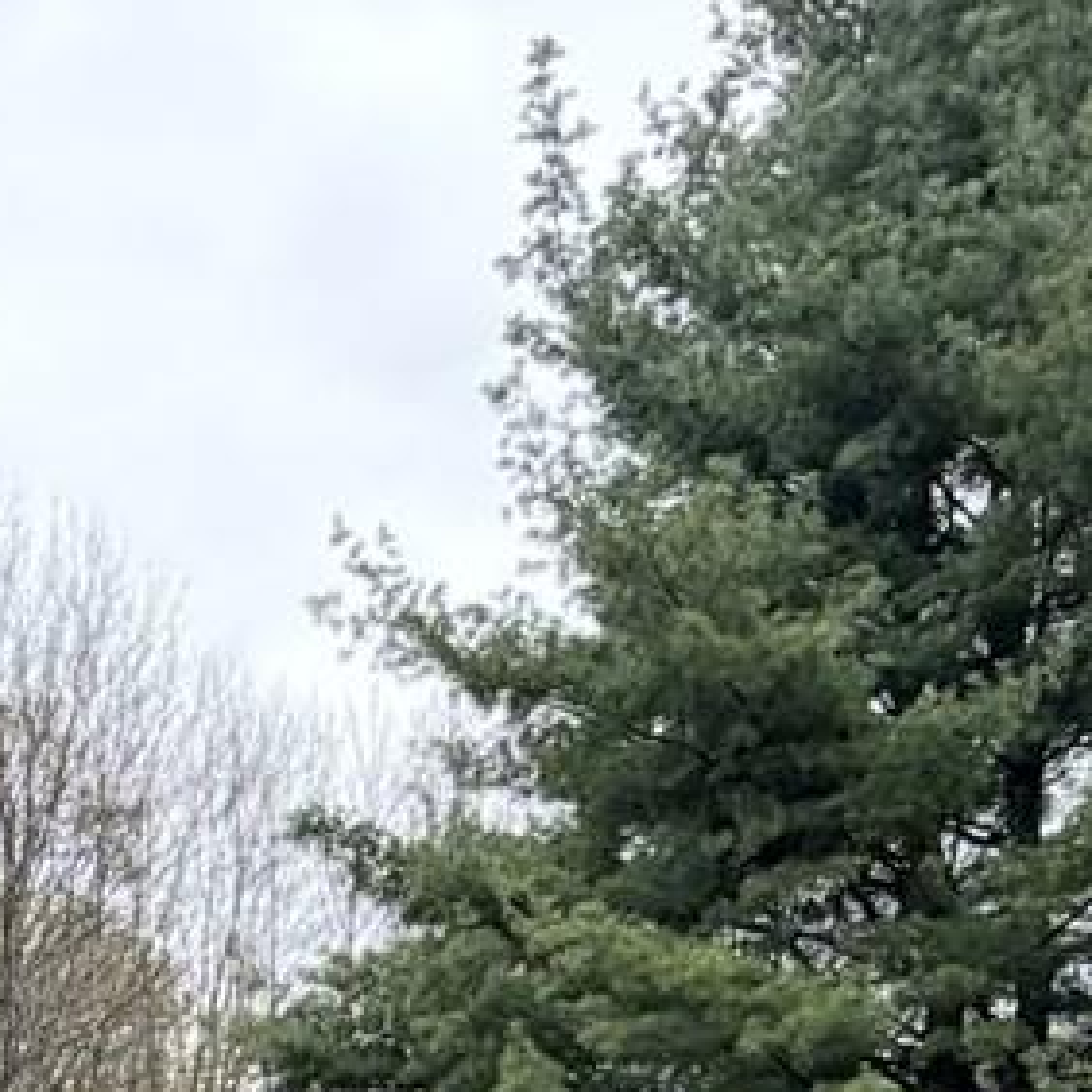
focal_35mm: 90
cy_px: 1828
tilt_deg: +2.2
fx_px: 3212
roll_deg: +0.8
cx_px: -116
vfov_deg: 16.7
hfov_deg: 18.5
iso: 50
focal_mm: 2.22
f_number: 2.2
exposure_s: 1/502
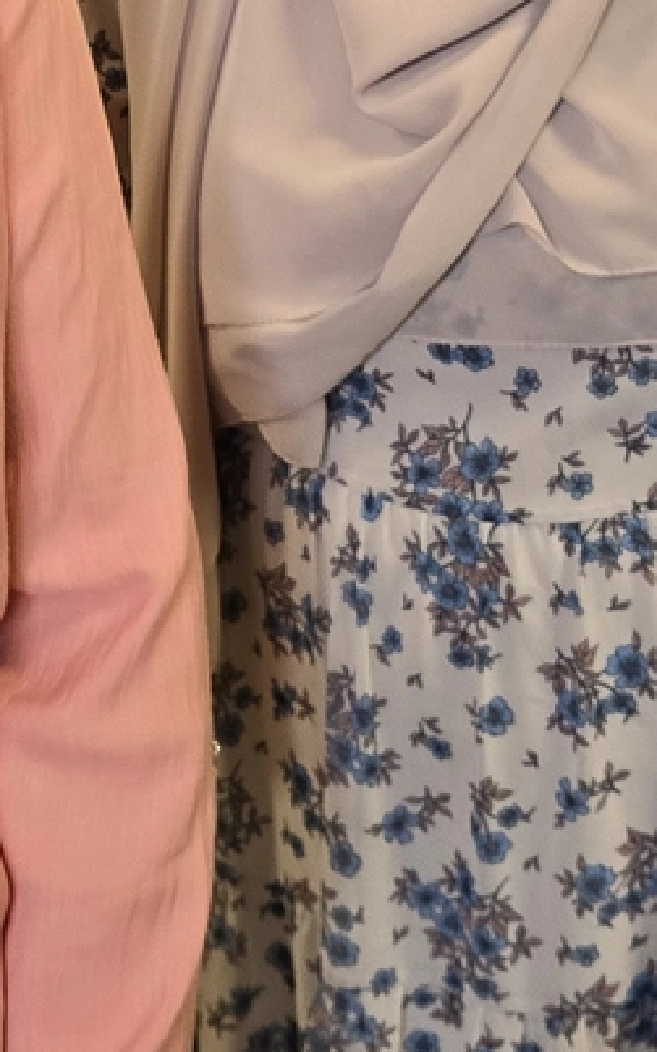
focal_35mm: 91
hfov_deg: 14.3
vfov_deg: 22.0
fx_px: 2609
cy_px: 3
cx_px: 119
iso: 160
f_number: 1.7
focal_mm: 6.3
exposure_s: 1/100
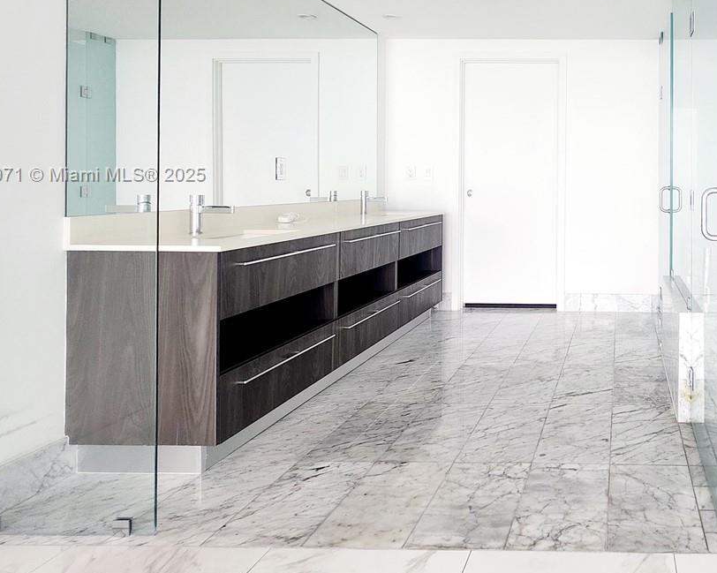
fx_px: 530
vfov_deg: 55.2
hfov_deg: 59.3
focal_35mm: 25
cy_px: 176
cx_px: 628
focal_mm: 1.74
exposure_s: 1/120
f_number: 2.2
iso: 64
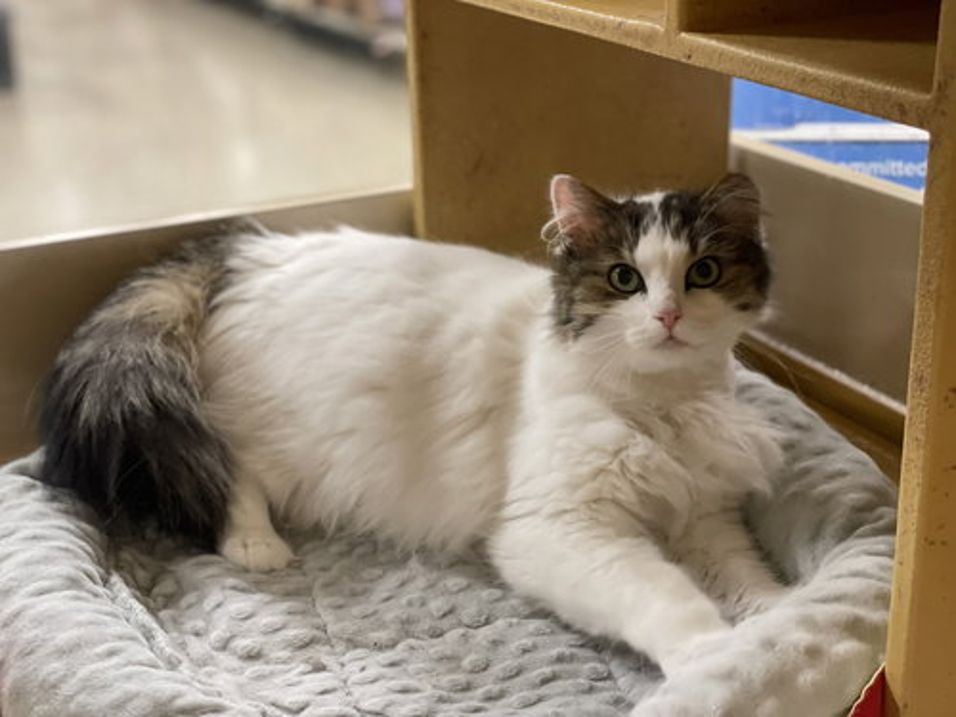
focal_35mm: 52
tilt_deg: -21.3
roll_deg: +0.7
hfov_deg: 36.8
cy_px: 358
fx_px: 1436
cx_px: 478
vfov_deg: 28.0
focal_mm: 6
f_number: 2
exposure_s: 1/65
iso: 250
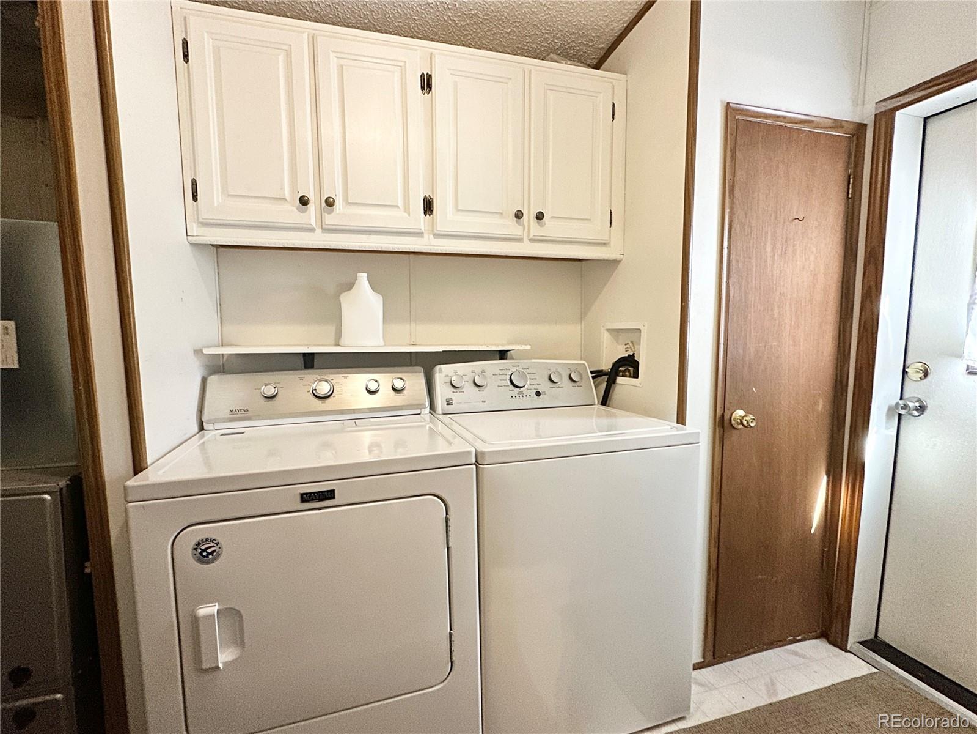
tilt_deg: -5.2
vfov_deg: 85.7
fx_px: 395
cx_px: 488
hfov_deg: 102.1
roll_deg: -0.1
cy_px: 367
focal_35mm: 14
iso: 800
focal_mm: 2.22
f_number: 2.2
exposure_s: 1/60
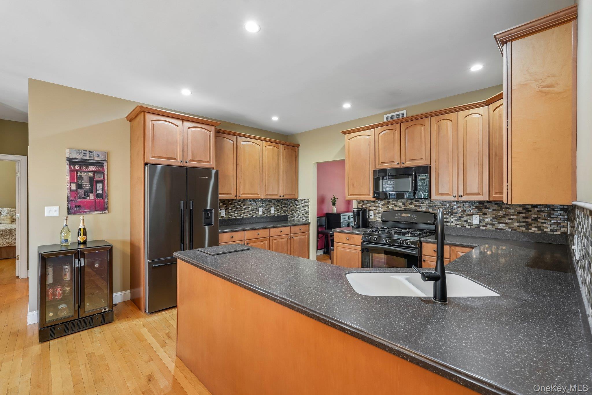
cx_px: 296
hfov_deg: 96.7
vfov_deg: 73.7
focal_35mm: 16
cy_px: 198
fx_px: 263
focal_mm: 16
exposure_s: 1/5
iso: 400
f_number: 8
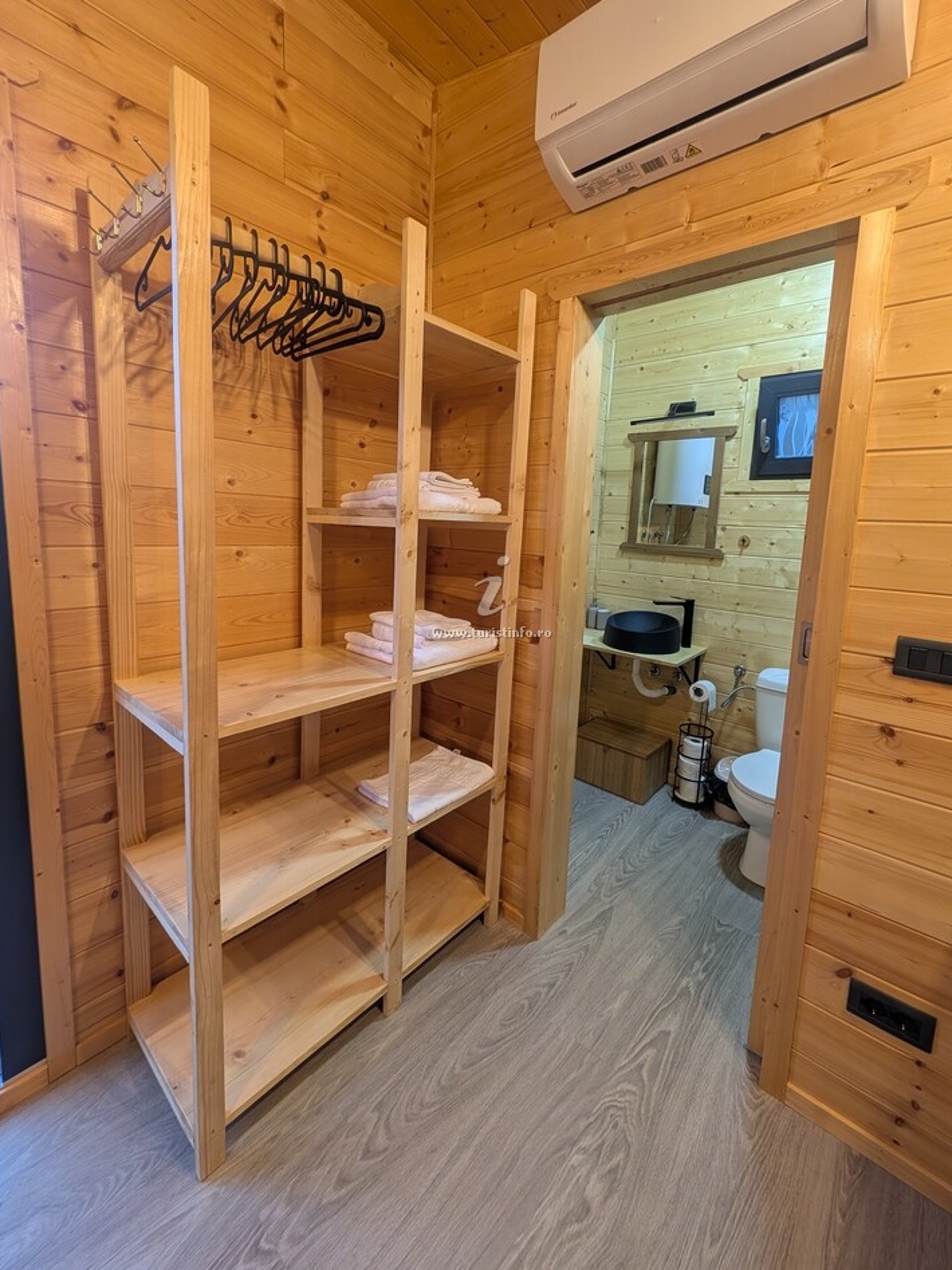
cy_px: 598
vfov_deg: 106.1
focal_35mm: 13
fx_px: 477
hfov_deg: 89.9
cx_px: 494
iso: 81
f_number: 1.95
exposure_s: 1/23.8
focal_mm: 2.23
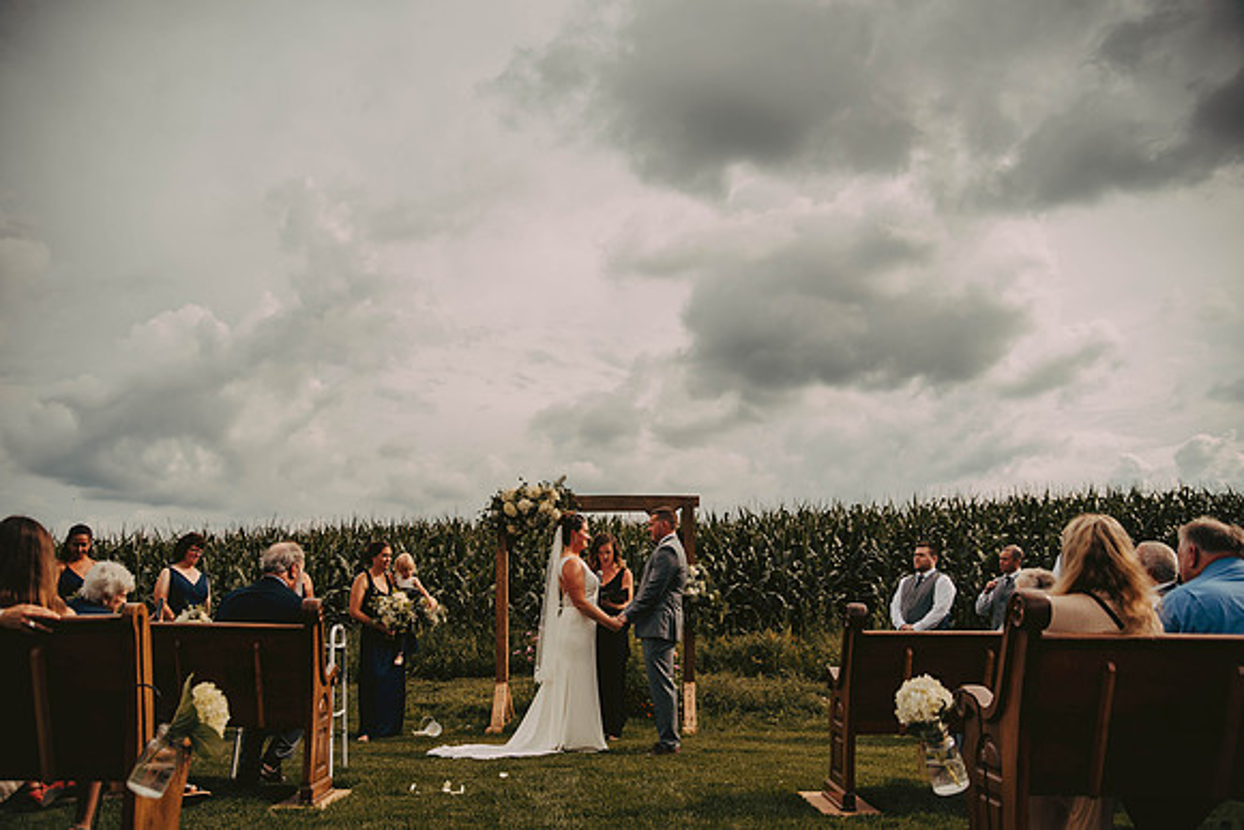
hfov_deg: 65.5
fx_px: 968
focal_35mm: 28
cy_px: 415
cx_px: 622
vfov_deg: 46.4
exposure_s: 1/4000
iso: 250
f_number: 2.8
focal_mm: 28
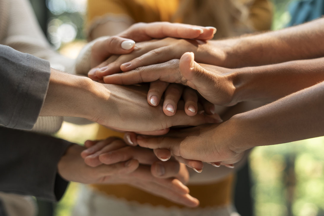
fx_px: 450
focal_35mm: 50
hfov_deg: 39.6
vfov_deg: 27.0
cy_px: 108
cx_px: 162
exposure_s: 1/250
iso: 500
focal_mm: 50
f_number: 2.5
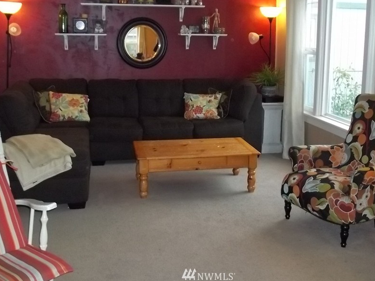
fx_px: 466
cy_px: 109
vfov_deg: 33.4
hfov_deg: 43.8
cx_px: 208
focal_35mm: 43
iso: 320
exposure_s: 1/30
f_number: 3.3
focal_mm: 5.9
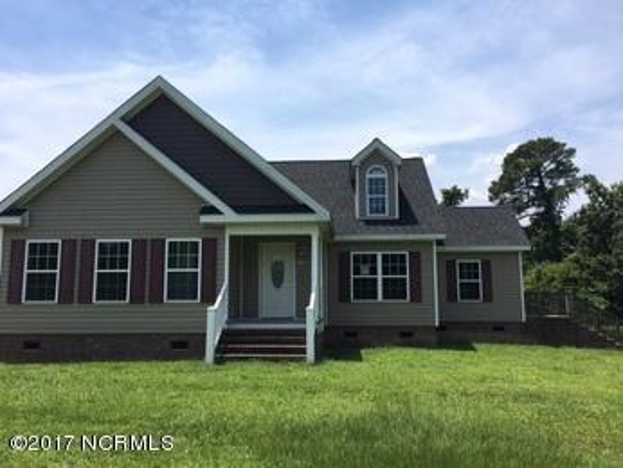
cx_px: 312
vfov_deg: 48.3
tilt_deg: +9.8
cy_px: 234
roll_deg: +0.4
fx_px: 522
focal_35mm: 29
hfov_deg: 61.6
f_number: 2.2
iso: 25
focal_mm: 4.15
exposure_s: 1/2481
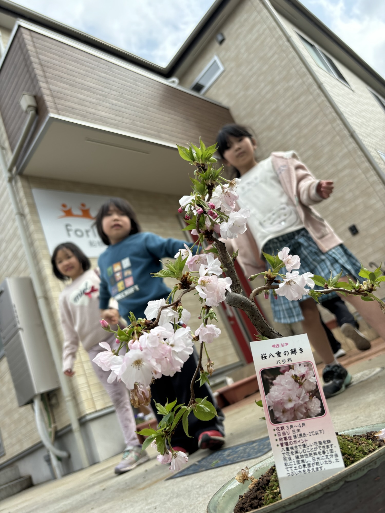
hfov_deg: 53.1
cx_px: 192
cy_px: 256
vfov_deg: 67.3
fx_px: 386
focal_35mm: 26
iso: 50
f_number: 1.6
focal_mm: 5.96
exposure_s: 1/1477
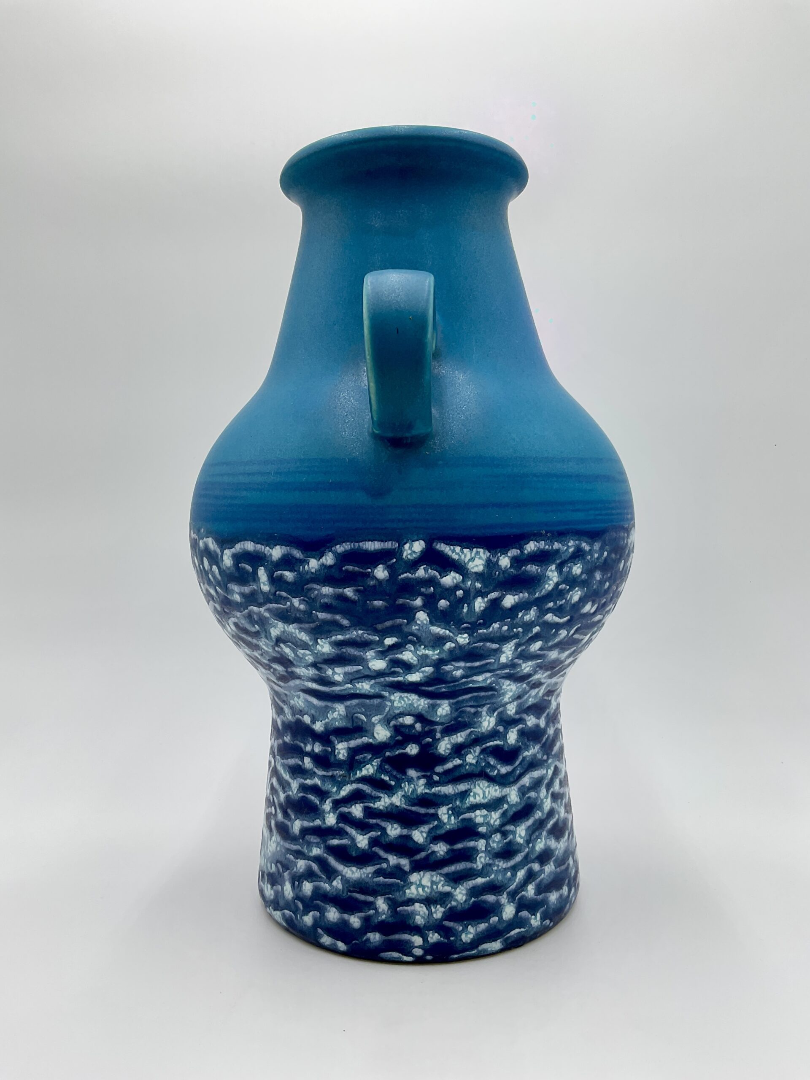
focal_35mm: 29
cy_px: 540
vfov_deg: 61.7
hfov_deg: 48.2
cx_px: 405
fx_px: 905
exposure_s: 1/529
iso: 16
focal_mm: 3
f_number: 1.8
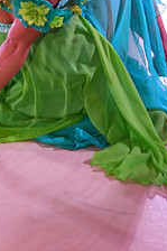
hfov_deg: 16.4
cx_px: 75
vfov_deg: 22.2
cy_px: -68
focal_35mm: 83
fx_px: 578
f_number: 4
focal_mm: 32
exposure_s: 1/250
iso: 2500
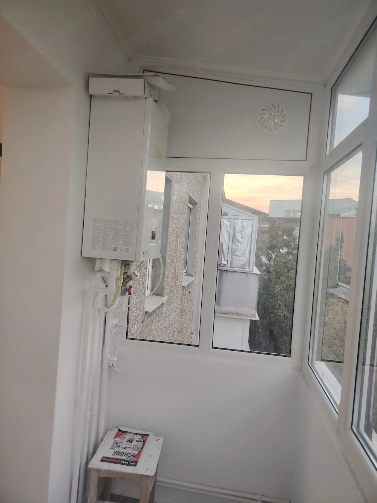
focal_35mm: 24
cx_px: 188
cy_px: 252
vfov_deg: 71.6
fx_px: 349
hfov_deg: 56.8
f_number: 1.75
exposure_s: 1/100
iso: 347
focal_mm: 5.25
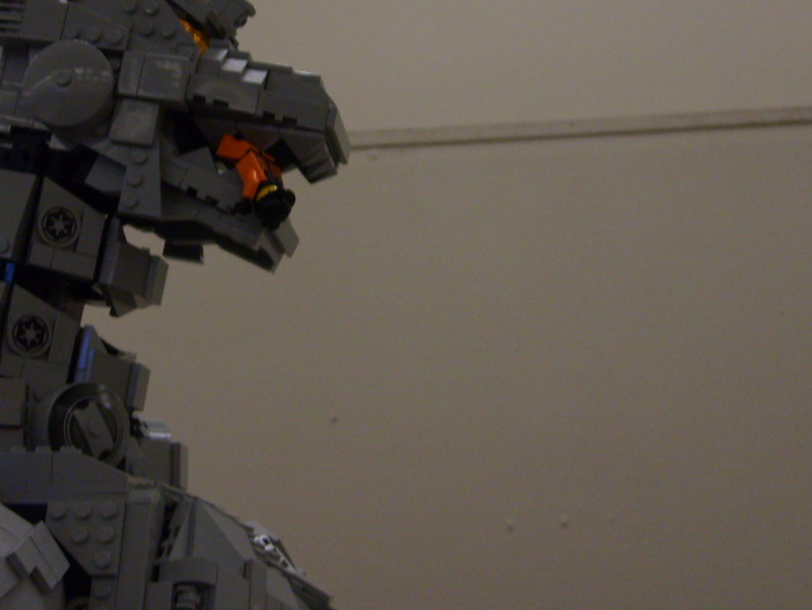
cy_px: 188
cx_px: 250
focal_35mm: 60
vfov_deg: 24.3
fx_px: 1408
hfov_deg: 31.8
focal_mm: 5.8
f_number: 2.8
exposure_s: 1/30
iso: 100
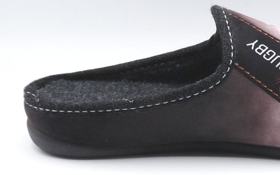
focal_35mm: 113
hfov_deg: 18.2
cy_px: 98
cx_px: 234
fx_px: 862
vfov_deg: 11.6
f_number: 4
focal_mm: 6
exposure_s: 1/160
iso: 100
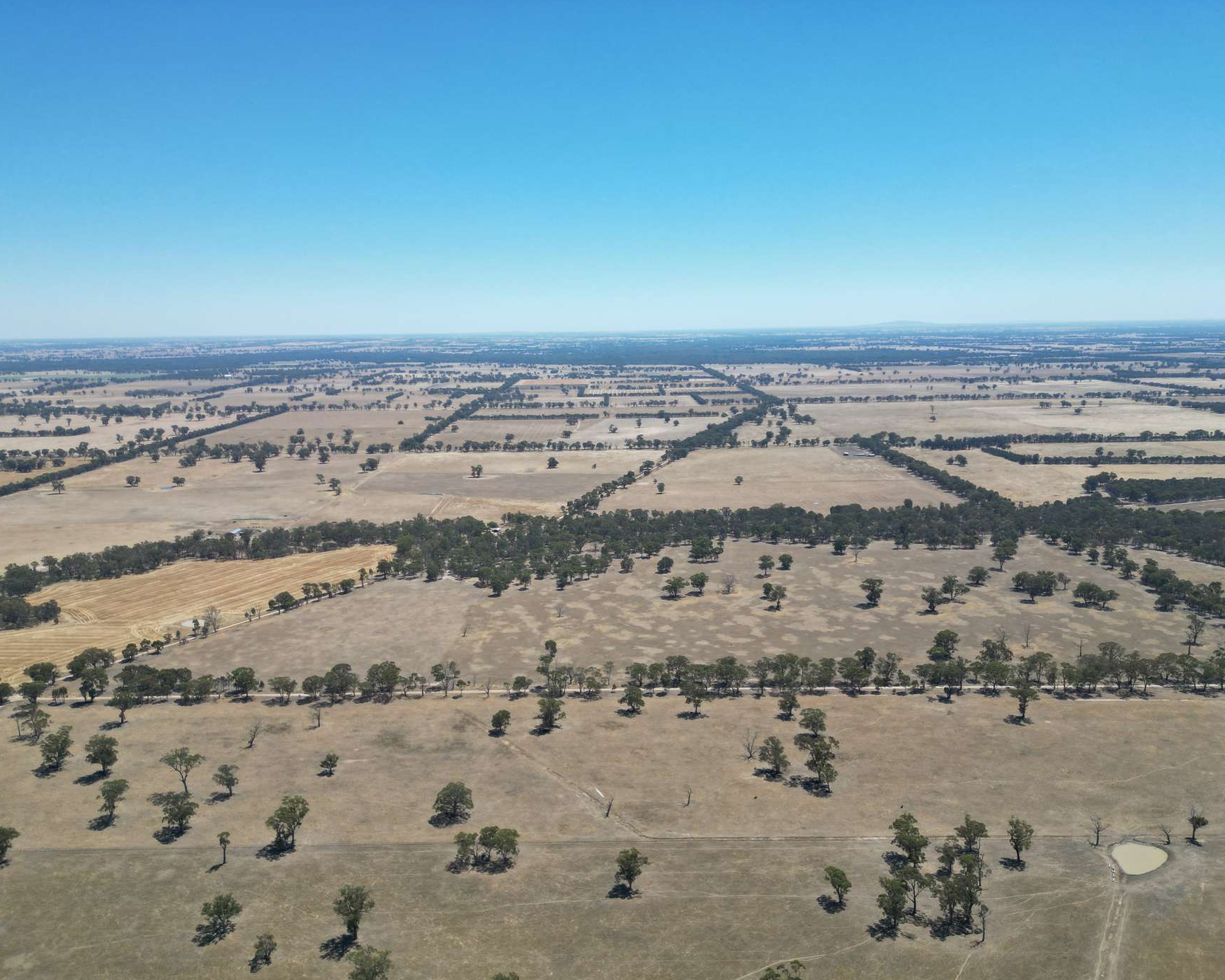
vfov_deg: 54.9
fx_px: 943
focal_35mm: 26
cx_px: 597
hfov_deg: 66.0
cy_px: 506
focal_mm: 6.72
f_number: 1.7
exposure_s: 1/3000
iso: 100
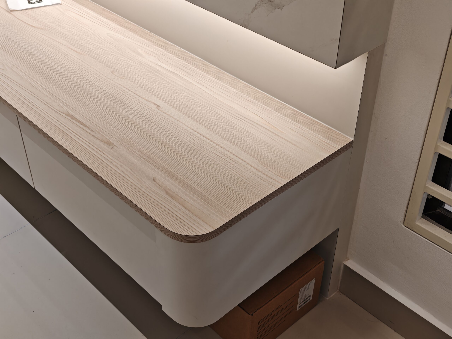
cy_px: 170
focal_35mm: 46
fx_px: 601
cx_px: 226
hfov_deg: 41.2
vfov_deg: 31.5
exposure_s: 1/100
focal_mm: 8.72
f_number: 1.63
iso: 100
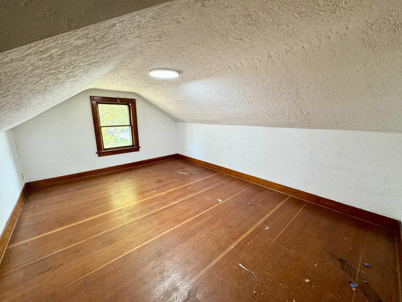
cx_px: 201
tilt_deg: -11.4
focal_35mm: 14
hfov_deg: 102.1
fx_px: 163
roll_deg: -0.1
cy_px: 151
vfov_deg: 85.7
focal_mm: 2.22
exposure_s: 1/60
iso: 320
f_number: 2.2
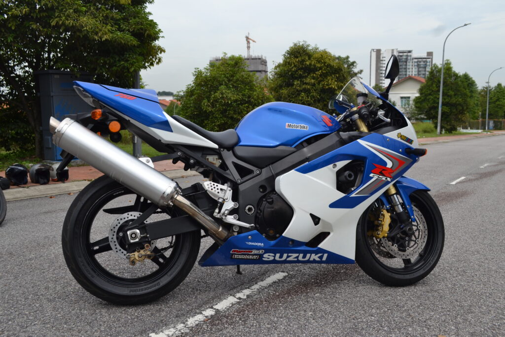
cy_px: 168
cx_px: 252
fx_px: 463
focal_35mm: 33
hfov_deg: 57.2
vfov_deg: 40.0
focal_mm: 22
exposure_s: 1/200
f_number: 7.1
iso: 100
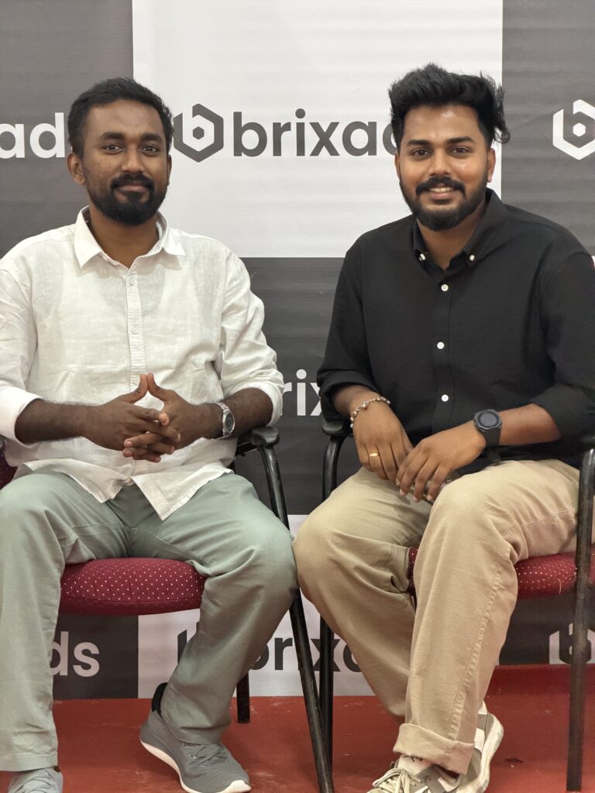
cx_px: 298
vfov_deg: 19.6
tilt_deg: -5.3
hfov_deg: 14.8
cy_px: 396
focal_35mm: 100
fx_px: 2292
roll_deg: +0.7
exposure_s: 1/50
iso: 640
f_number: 2.8
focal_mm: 16.89
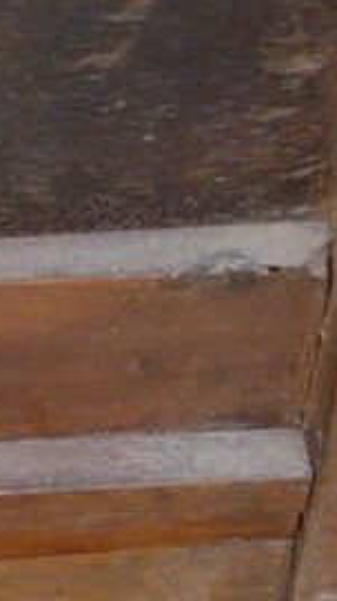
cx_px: -202
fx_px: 2563
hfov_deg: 7.4
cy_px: 57
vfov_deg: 13.3
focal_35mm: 161
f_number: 3.3
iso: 100
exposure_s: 1/80
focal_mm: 5.2
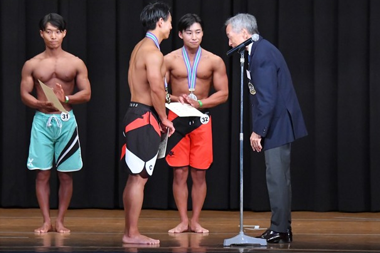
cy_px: 133
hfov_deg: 8.6
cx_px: 225
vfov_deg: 5.7
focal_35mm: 239
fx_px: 2523
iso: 8000
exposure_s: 1/400
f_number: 5.6
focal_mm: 125
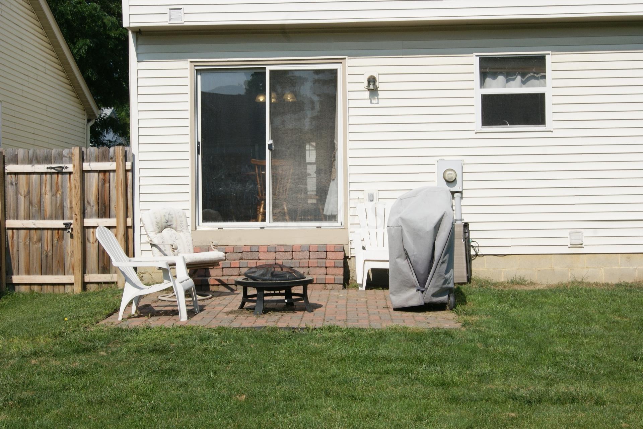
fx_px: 938
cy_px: 214
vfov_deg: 25.8
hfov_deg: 37.9
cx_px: 322
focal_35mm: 52
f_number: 16
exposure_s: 1/160
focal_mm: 35
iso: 100
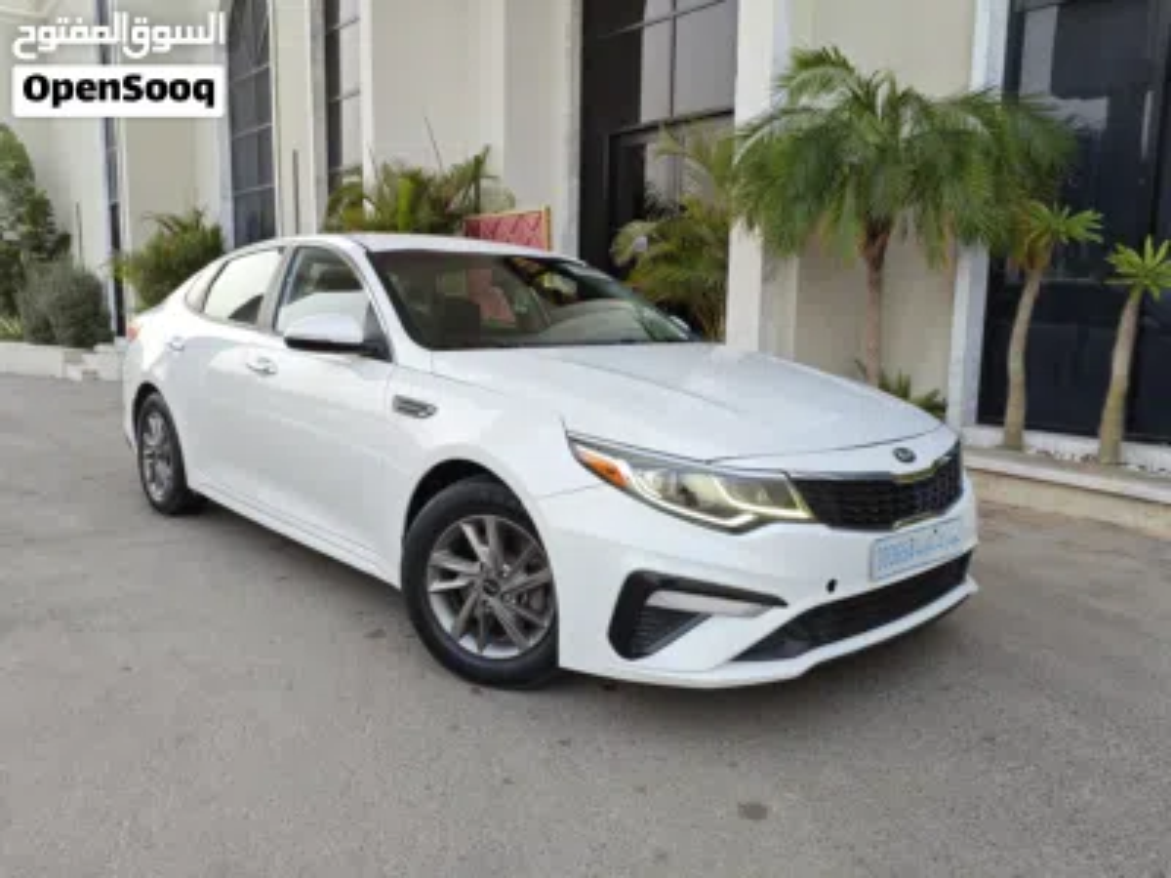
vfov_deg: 53.1
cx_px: 586
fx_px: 880
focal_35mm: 26
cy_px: 439
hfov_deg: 67.3
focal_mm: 4.94
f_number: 1.59
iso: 50
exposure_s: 1/159
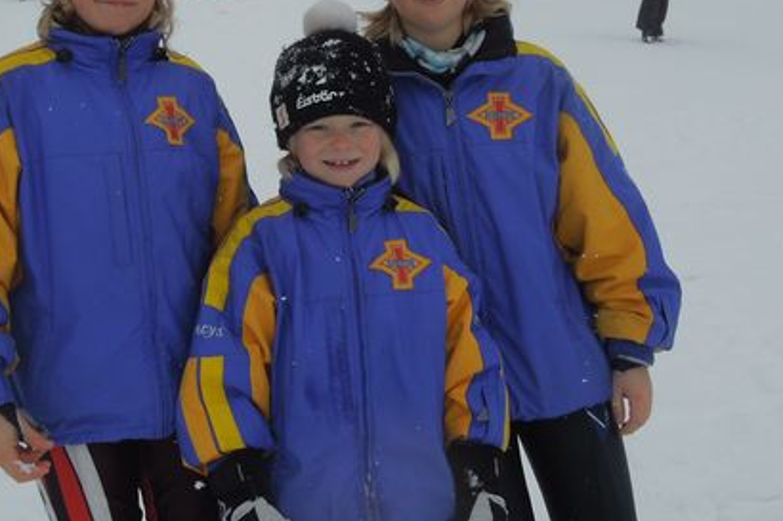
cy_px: 134
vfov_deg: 19.0
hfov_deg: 28.4
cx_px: 323
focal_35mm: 71
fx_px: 1544
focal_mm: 6.3
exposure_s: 1/1000
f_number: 3.7
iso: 100
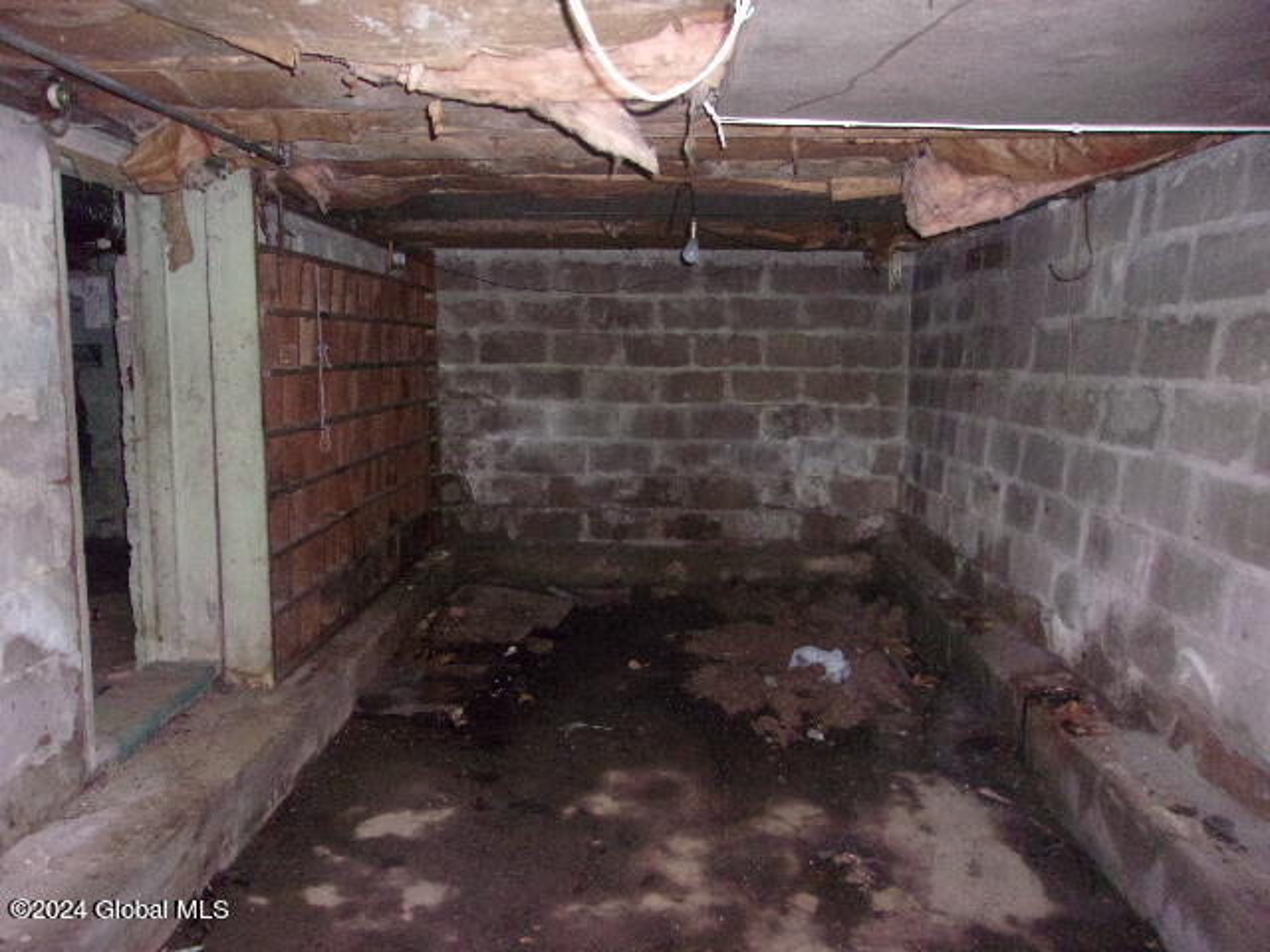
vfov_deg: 51.4
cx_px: 635
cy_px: 476
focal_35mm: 27
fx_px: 991
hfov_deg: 65.3
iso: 640
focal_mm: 4.9
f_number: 3
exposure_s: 1/34
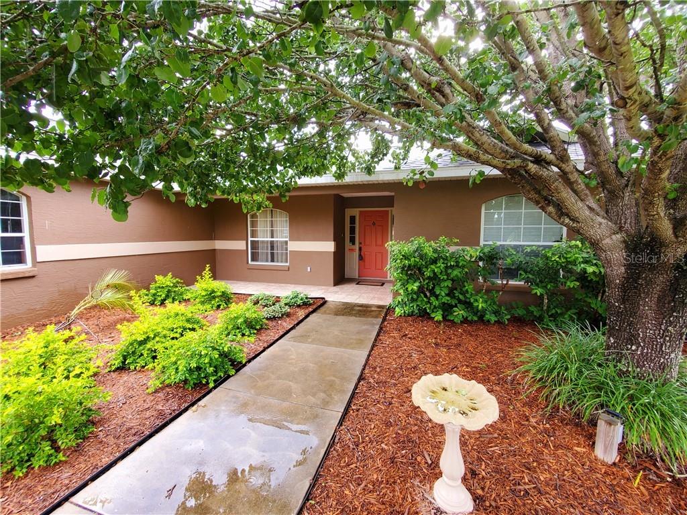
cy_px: 258
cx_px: 344
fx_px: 258
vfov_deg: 89.9
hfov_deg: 106.2
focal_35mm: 13
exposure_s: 1/59
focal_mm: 1.8
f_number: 2.2
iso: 80
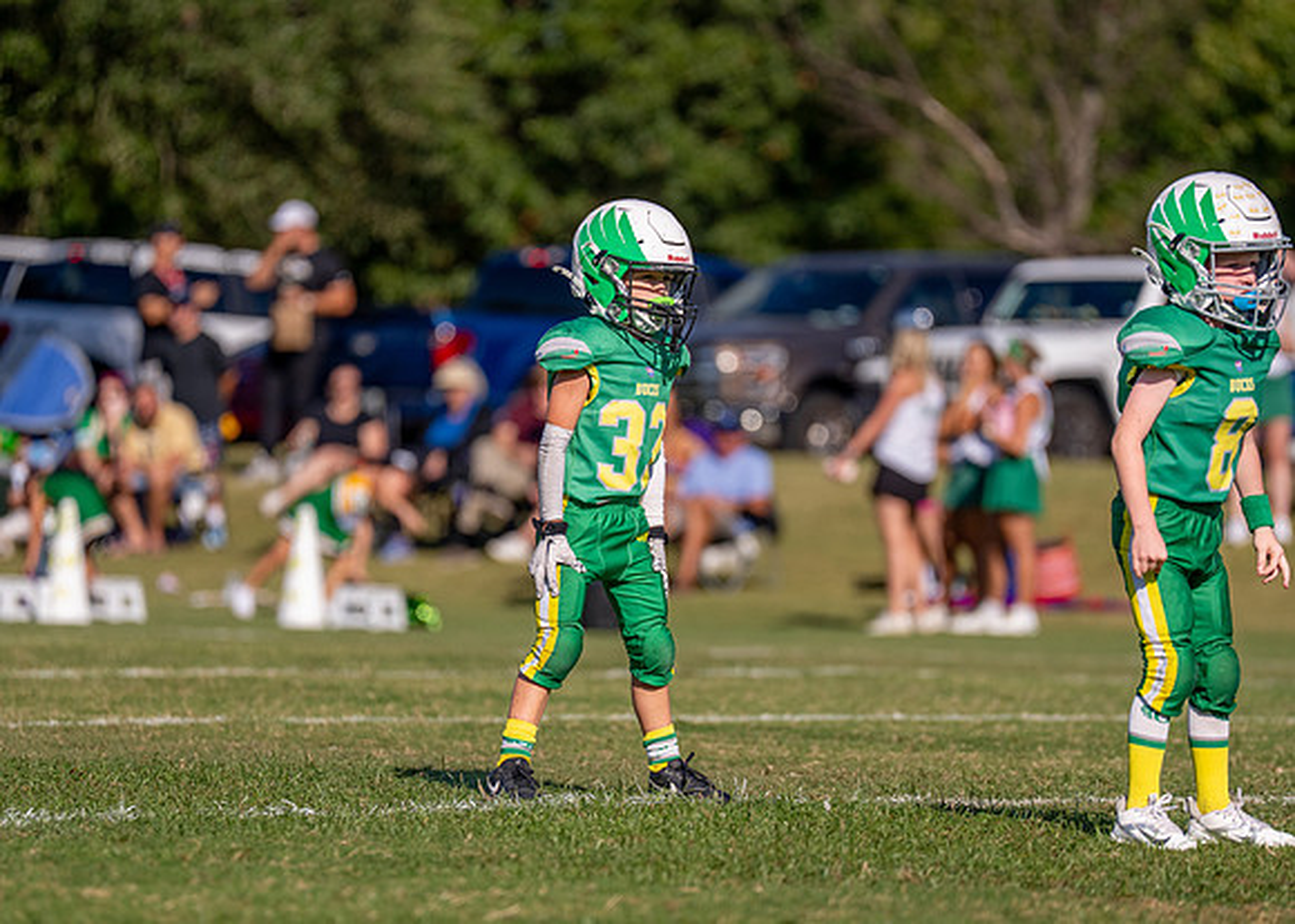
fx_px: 10527
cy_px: 511
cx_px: 635
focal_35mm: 286
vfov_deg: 5.0
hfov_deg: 7.0
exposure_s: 1/6400
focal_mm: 200
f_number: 2.8
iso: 250
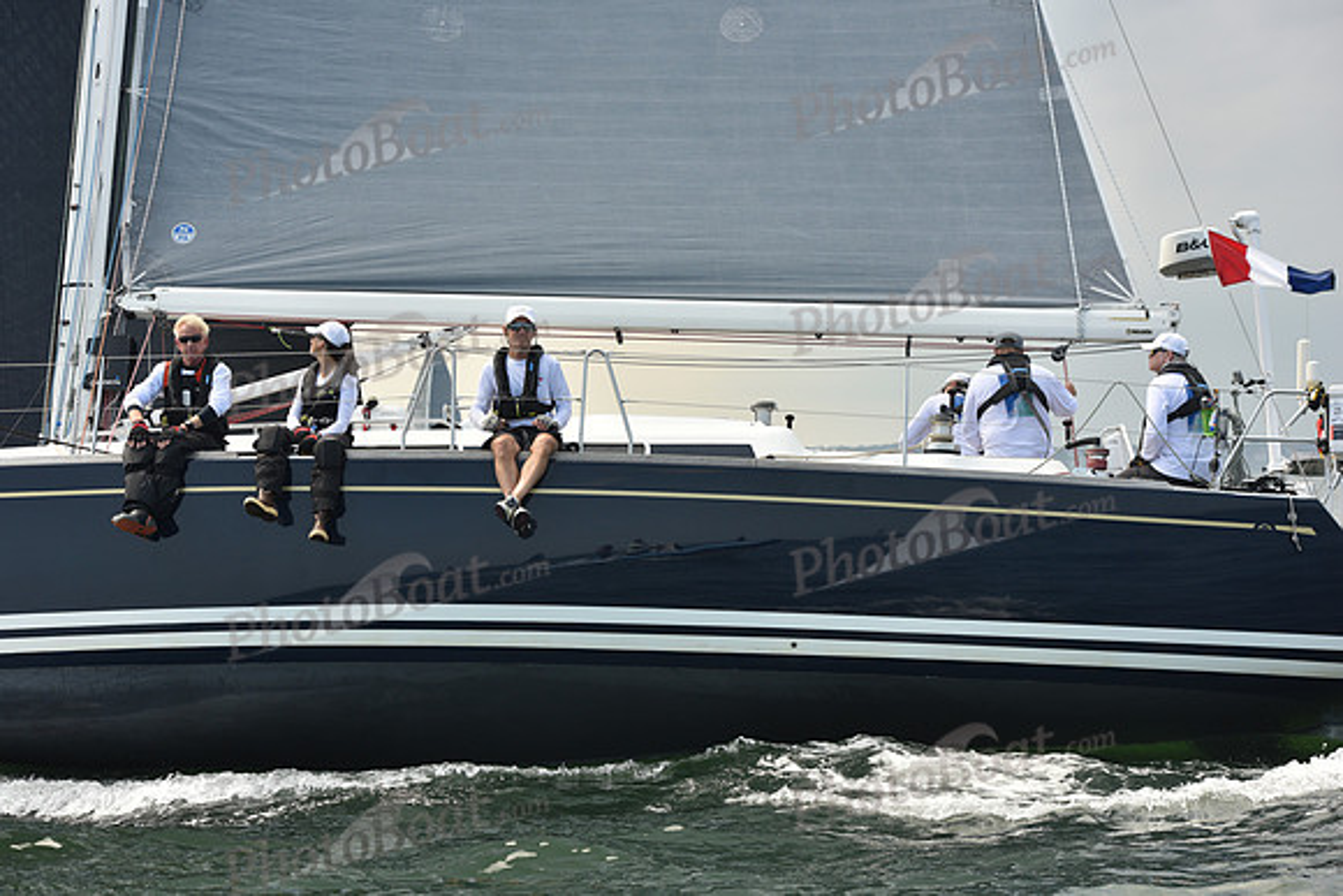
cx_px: 672
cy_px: 448
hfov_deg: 25.4
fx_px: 2985
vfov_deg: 17.1
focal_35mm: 80
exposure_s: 1/800
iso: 250
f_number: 6.3
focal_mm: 80
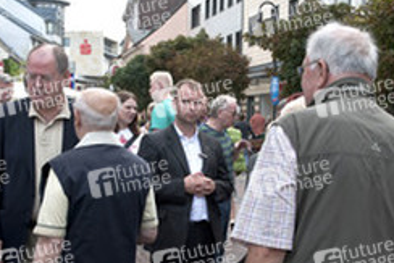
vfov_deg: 22.6
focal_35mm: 59
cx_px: 150
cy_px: 219
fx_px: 646
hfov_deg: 33.8
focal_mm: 32
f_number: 9
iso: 800
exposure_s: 1/500
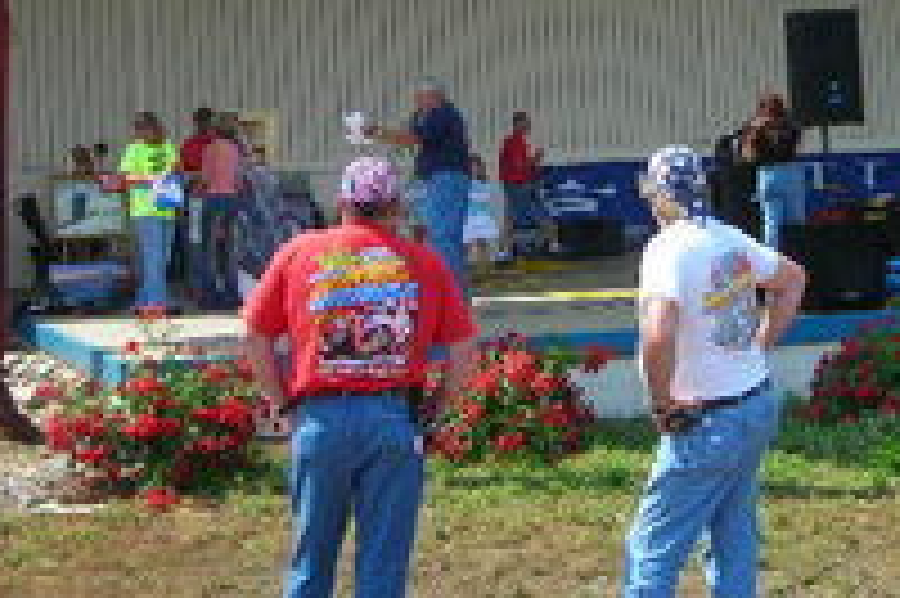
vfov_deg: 17.1
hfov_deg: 25.7
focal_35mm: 79
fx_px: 1973
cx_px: 418
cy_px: 99
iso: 50
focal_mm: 6.3
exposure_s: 1/340
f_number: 3.2
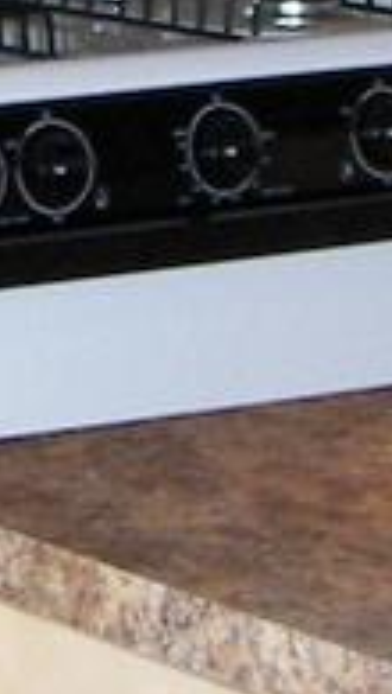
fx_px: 4739
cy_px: 18
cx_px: -118
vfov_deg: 8.3
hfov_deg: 4.7
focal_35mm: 257
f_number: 2.8
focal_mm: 6
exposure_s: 1/30
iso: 100
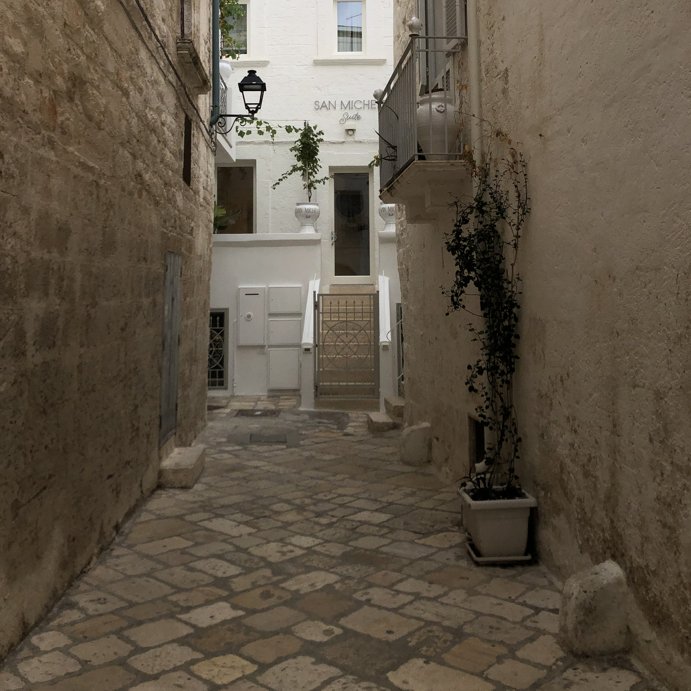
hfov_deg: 48.5
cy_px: 224
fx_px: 768
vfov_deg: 47.6
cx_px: 343
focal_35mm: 34
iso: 20
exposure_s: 1/600
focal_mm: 4
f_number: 1.8
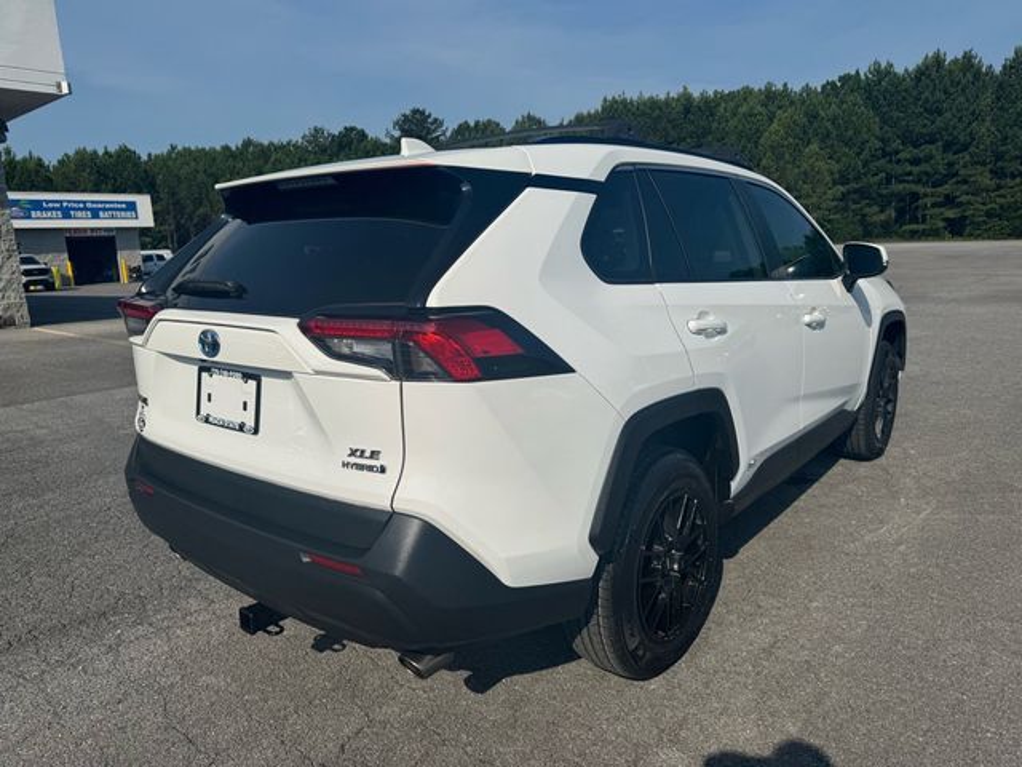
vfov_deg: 56.8
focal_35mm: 24
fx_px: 709
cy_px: 384
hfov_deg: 71.6
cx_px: 511
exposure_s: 1/10417
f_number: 1.78
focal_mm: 6.76
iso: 80
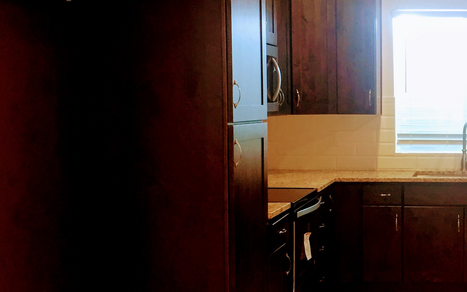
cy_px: 158
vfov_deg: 20.6
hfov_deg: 30.2
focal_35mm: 63
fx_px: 802
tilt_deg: -4.2
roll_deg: +0.5
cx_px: 468
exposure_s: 1/30
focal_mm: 4.15
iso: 100
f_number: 2.2
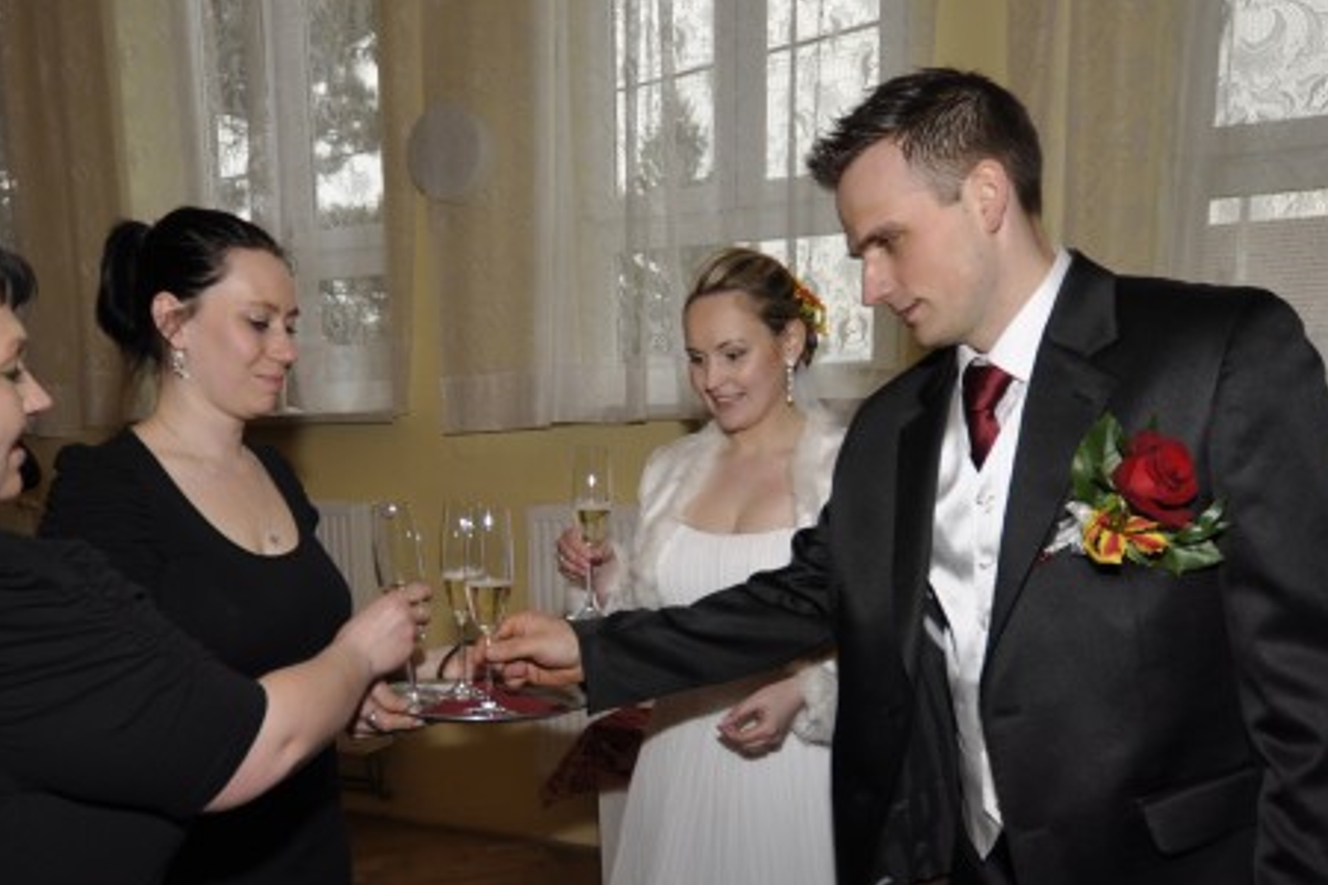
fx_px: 1107
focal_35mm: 30
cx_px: 611
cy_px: 620
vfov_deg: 42.7
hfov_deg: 61.8
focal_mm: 10
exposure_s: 1/60
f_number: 4
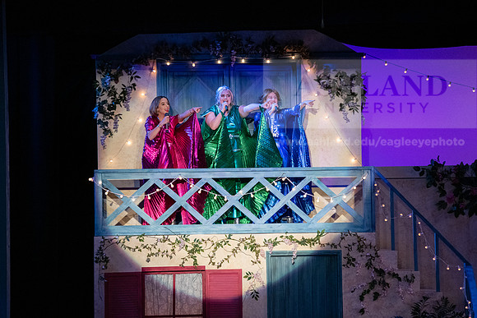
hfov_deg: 12.1
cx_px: 238
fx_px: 2253
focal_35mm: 170
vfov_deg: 8.1
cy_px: 159
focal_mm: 170
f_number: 3.5
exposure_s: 1/400
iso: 3200
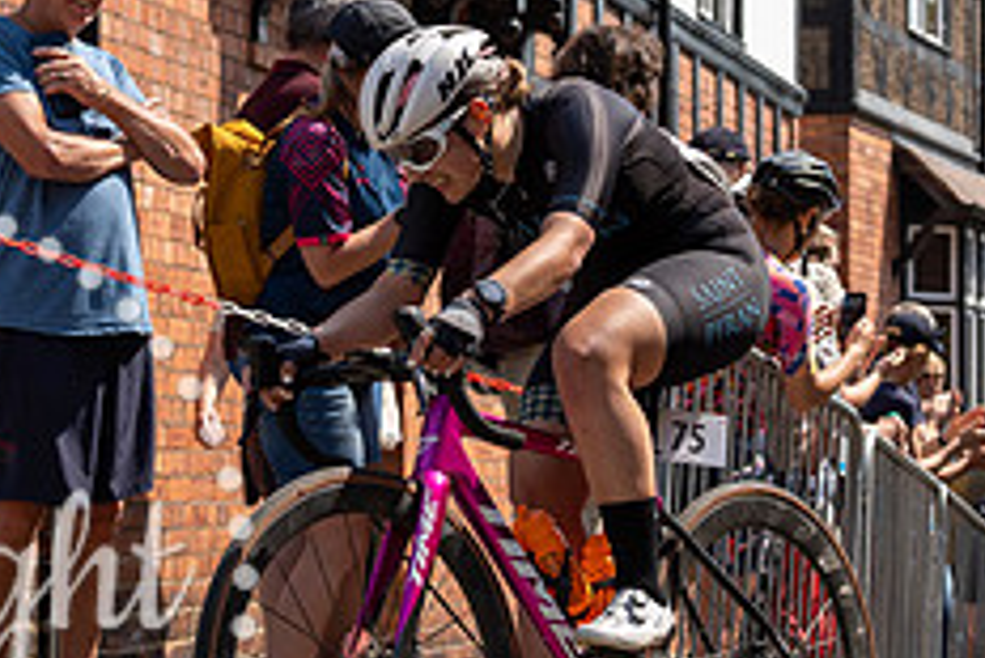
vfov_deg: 11.6
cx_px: 455
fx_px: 3231
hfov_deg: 17.3
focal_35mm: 118
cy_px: 372
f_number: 3.5
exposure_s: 1/2500
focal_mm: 38
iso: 160
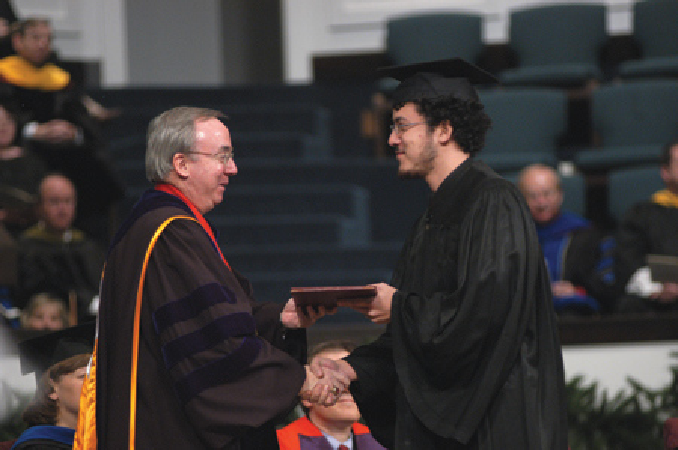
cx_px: 339
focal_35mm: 278
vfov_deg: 4.9
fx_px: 5220
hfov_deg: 7.4
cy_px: 225
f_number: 2.8
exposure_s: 1/125
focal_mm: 185
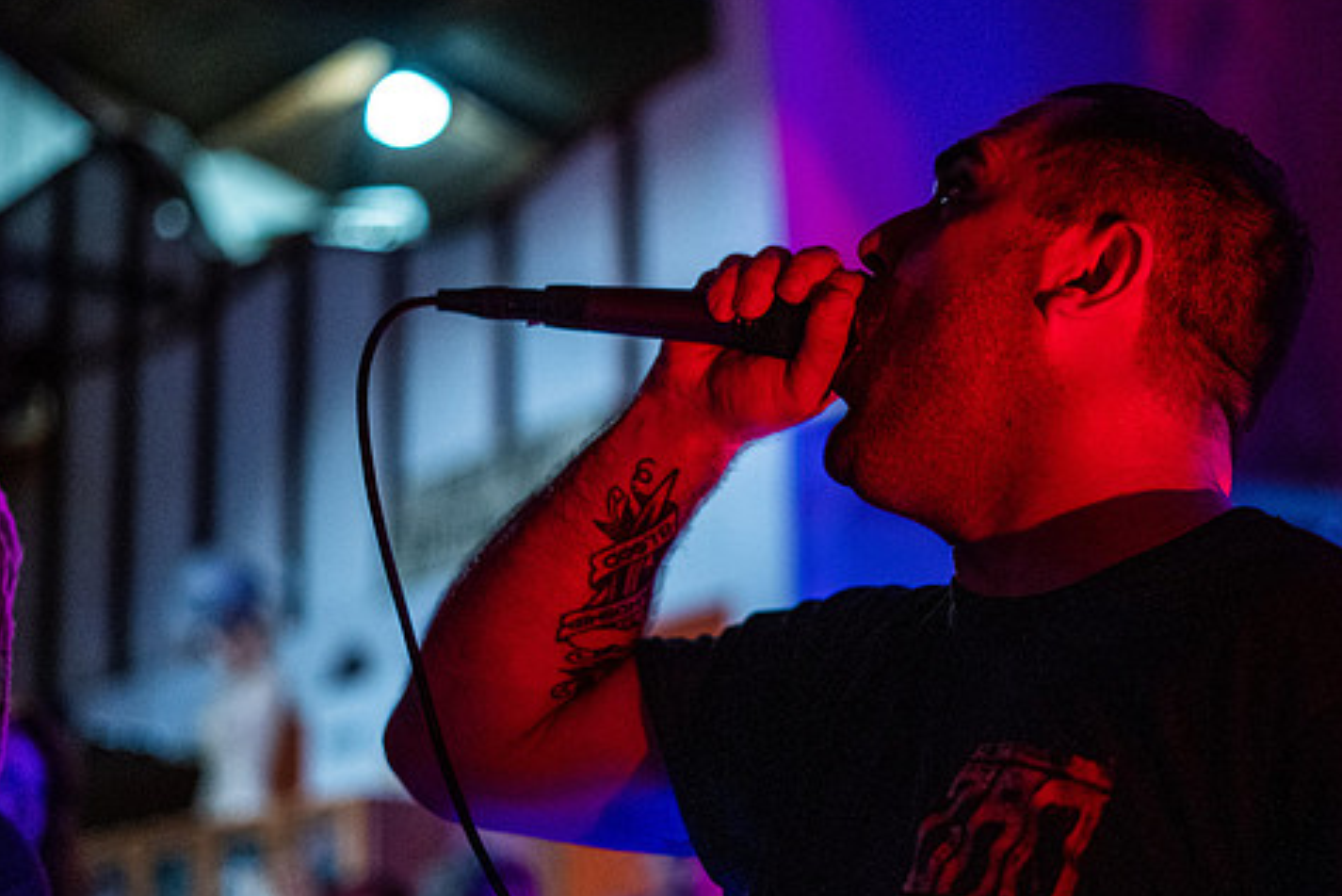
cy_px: 476
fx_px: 2498
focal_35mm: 67
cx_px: 738
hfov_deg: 30.0
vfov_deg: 20.3
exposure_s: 1/200
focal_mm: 50
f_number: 1.8
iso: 3200
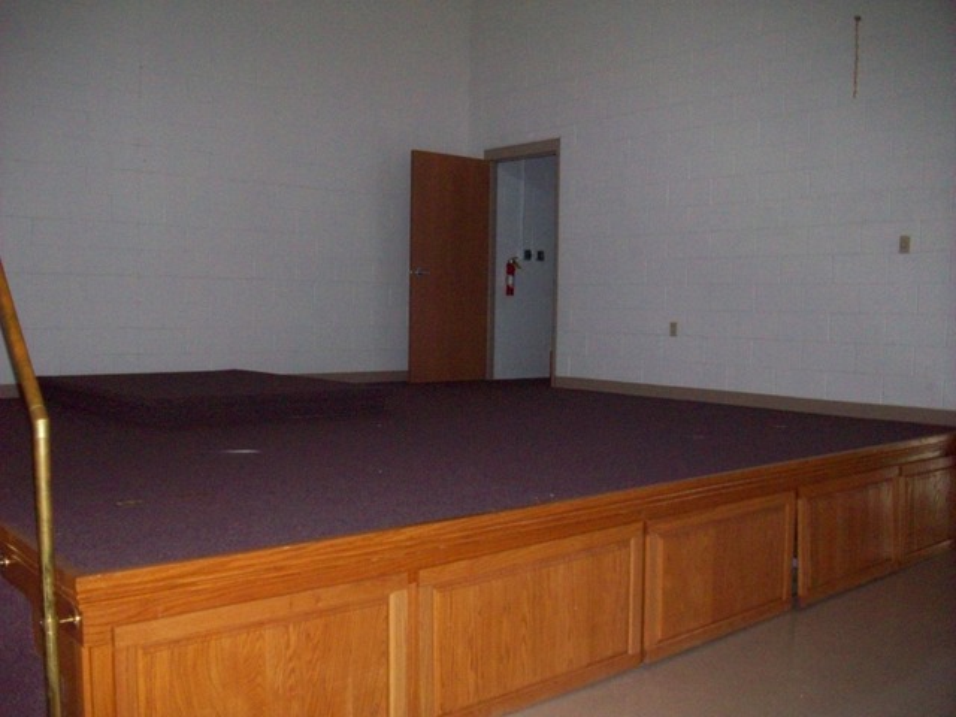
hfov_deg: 54.0
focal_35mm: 34
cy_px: 358
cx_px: 478
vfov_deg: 41.8
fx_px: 939
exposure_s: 1/60
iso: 320
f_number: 2.8
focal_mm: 5.7
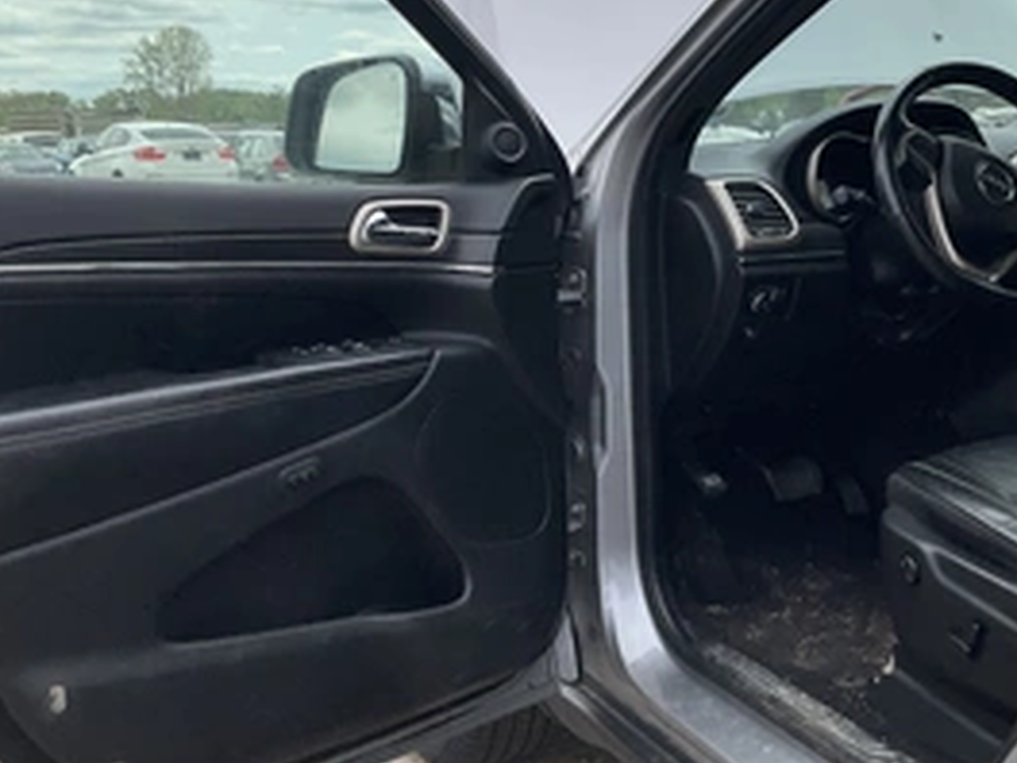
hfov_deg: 42.6
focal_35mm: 44
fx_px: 1293
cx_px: 636
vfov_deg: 32.7
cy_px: 285
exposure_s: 1/1342
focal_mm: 3
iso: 25
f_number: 1.8
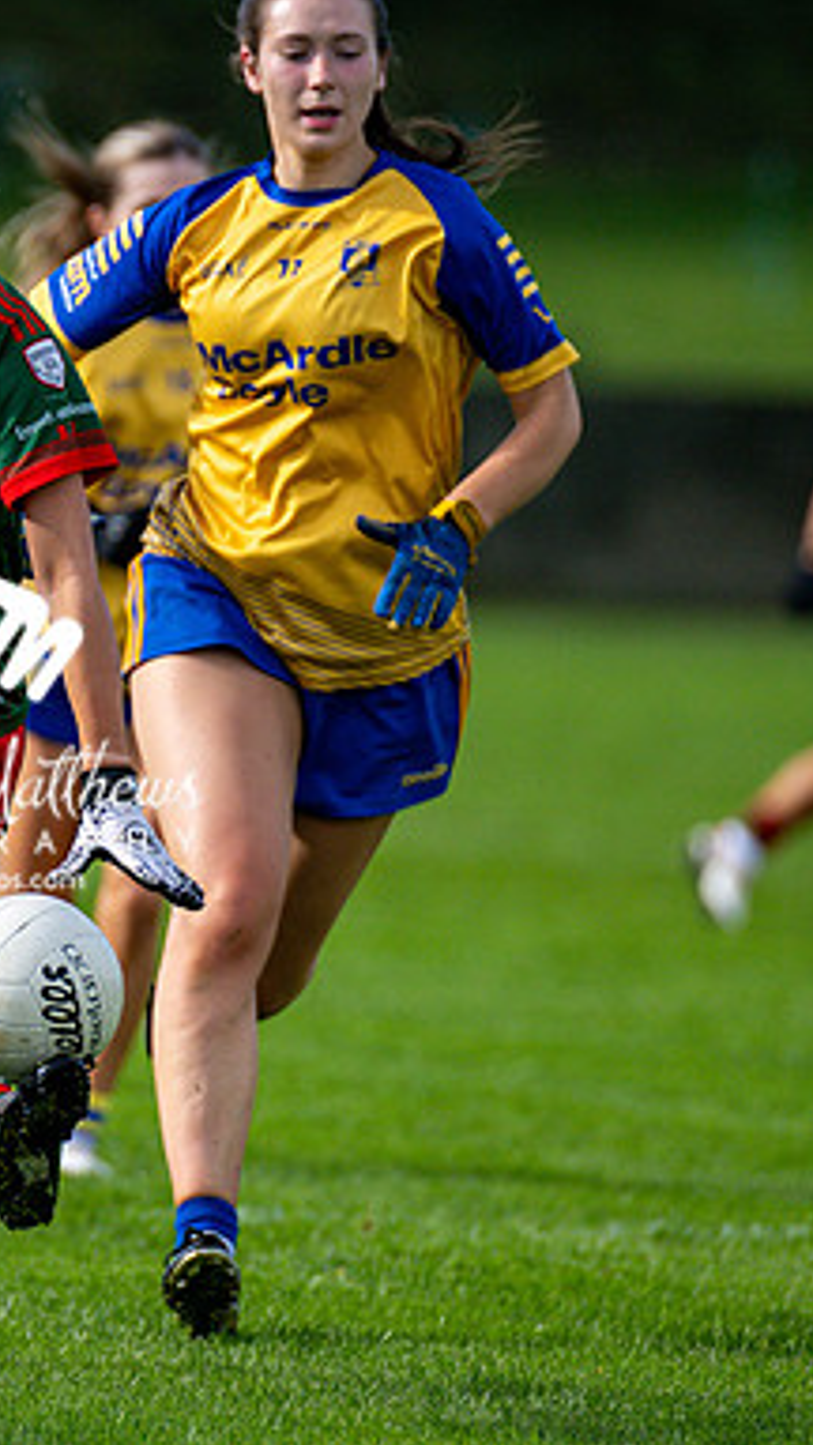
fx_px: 27287
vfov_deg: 3.0
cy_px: 722
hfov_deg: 1.7
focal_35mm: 712
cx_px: -53
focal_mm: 300
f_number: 2.8
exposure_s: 1/5000
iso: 500
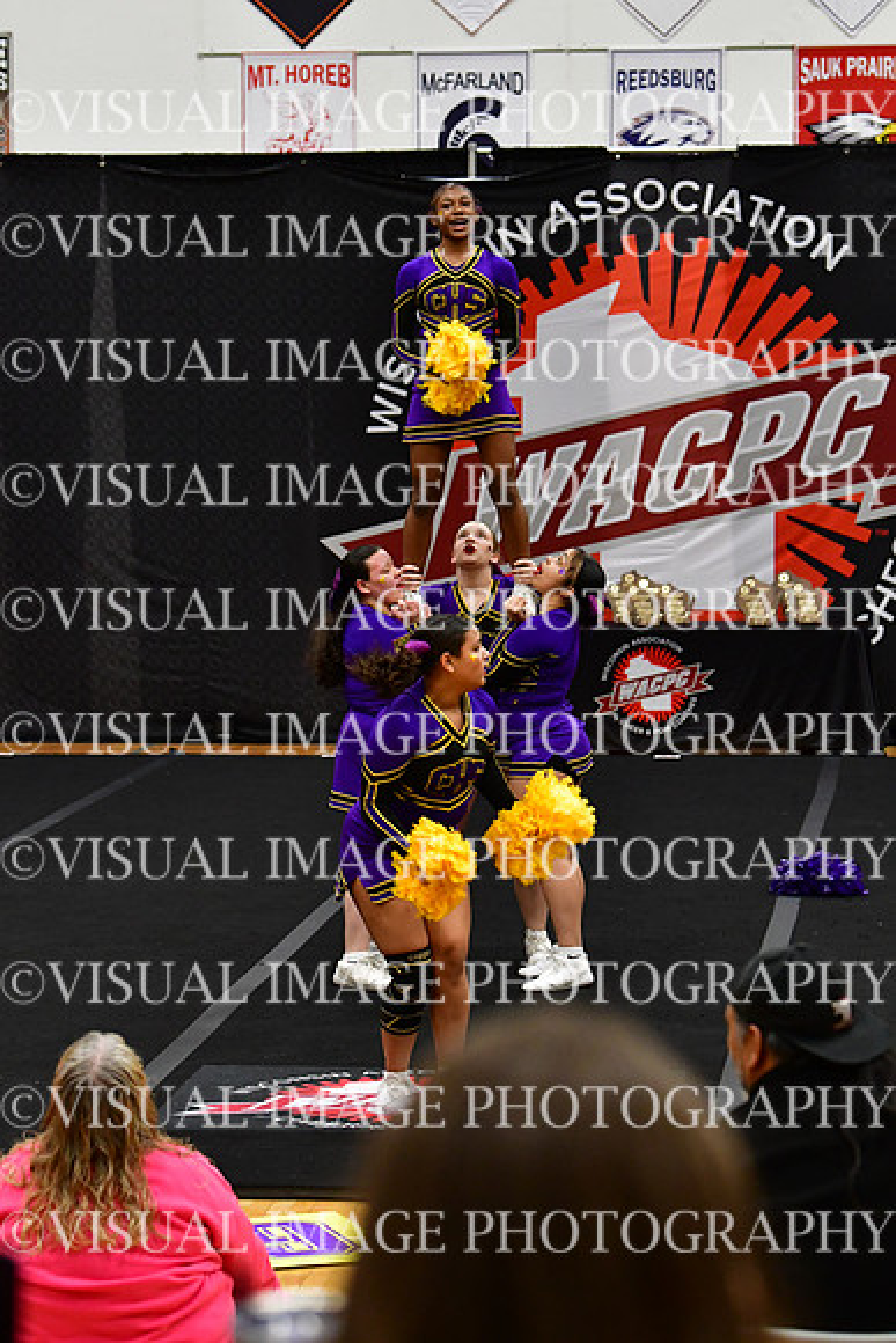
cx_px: 448
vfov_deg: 17.5
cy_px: 672
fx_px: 4365
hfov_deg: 11.7
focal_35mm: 117
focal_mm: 78
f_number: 4
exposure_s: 1/500
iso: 4000
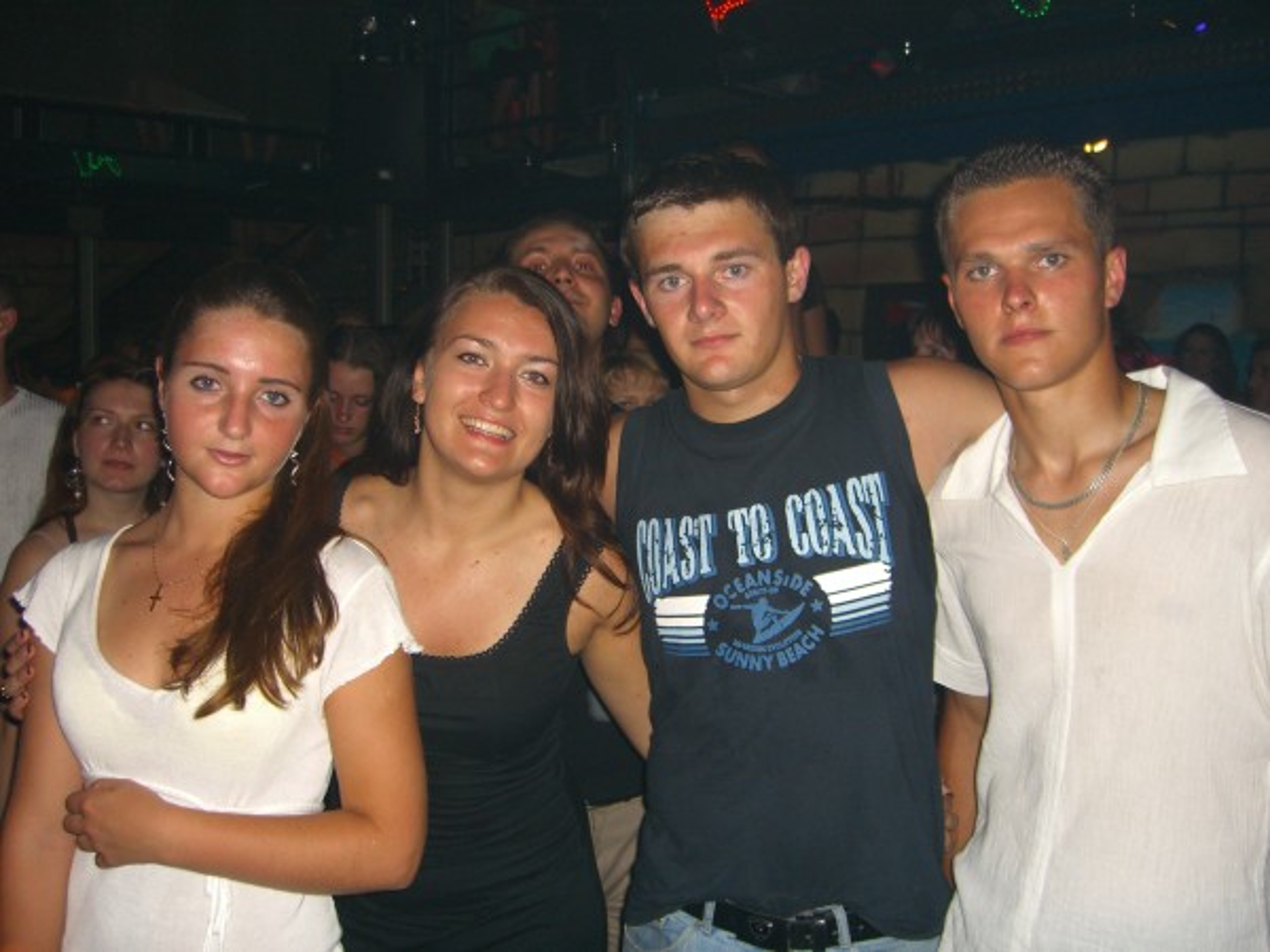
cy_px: 476
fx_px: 1394
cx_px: 635
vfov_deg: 37.7
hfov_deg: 49.0
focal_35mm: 38
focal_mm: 7.9
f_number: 2.8
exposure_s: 1/60
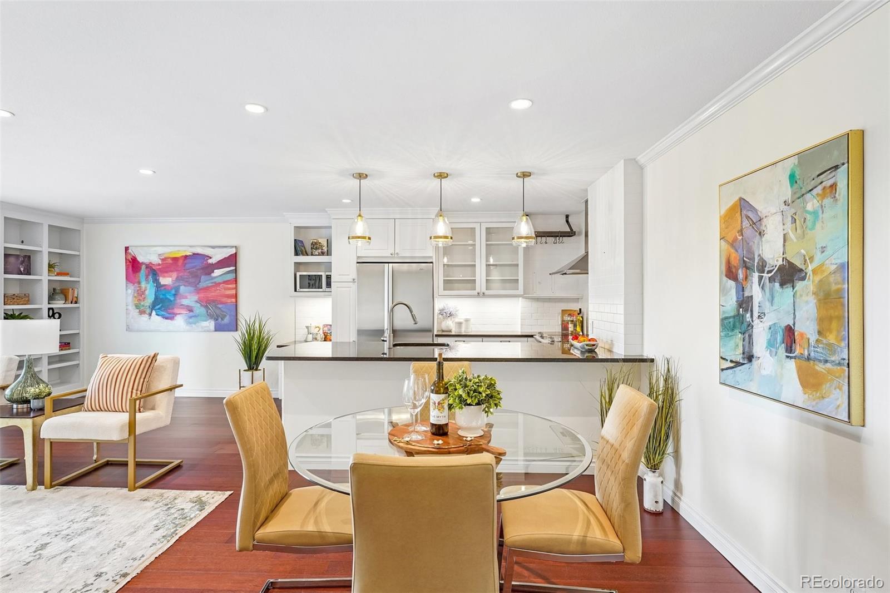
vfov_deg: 68.3
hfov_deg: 91.0
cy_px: 296
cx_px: 445
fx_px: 437
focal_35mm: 18
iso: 400
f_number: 8
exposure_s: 1/15
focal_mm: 17.7
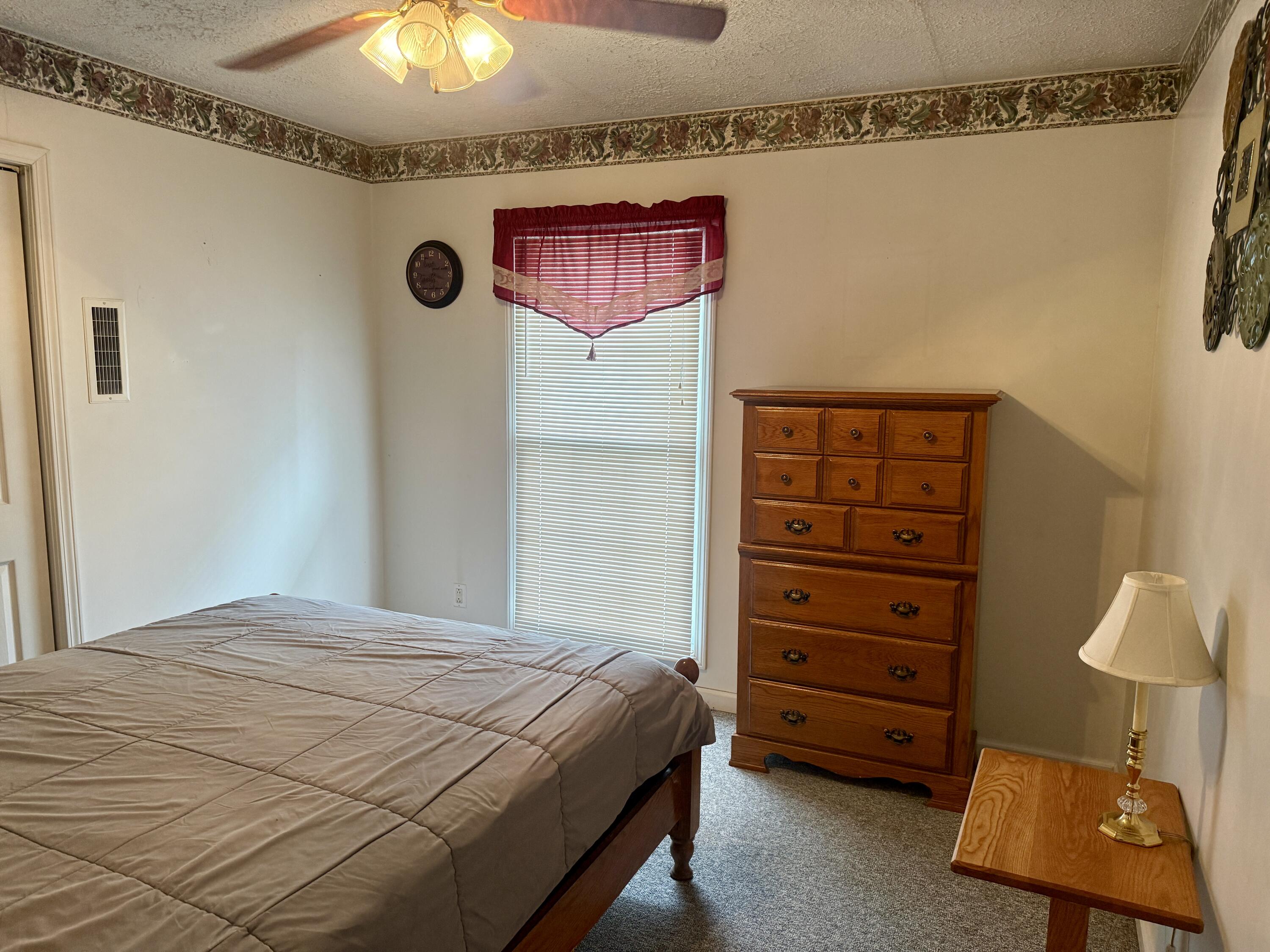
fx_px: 881
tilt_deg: -8.6
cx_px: 635
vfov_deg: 56.8
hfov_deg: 71.6
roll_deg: -0.1
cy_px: 476
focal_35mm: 24
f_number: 1.78
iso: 250
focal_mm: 6.76
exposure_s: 1/60
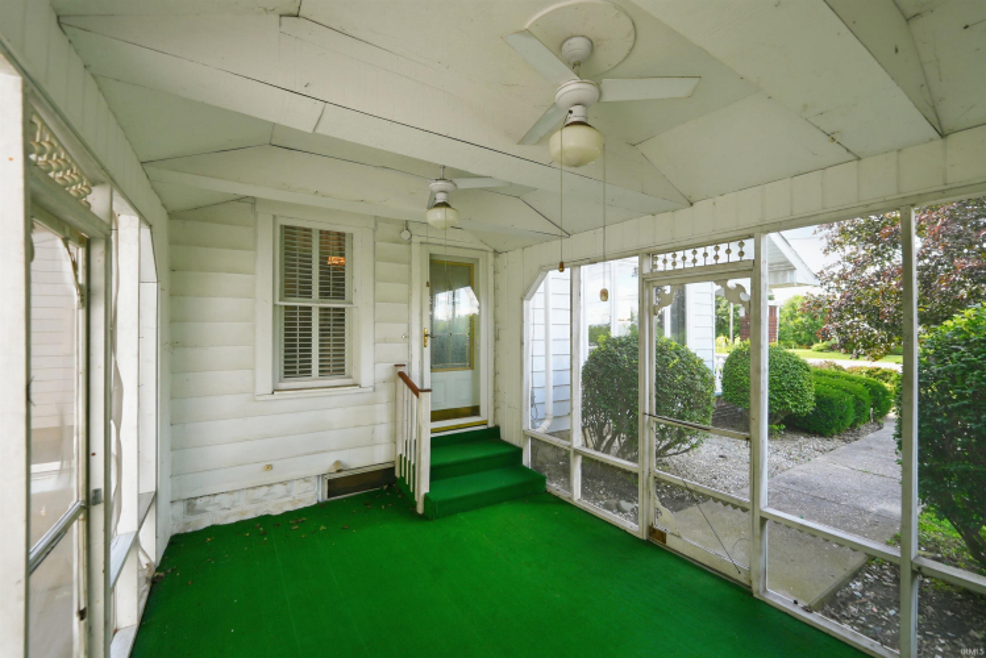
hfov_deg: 104.2
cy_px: 329
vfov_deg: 81.3
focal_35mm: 14
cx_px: 493
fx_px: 384
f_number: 4
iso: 320
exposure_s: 1/160
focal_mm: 14
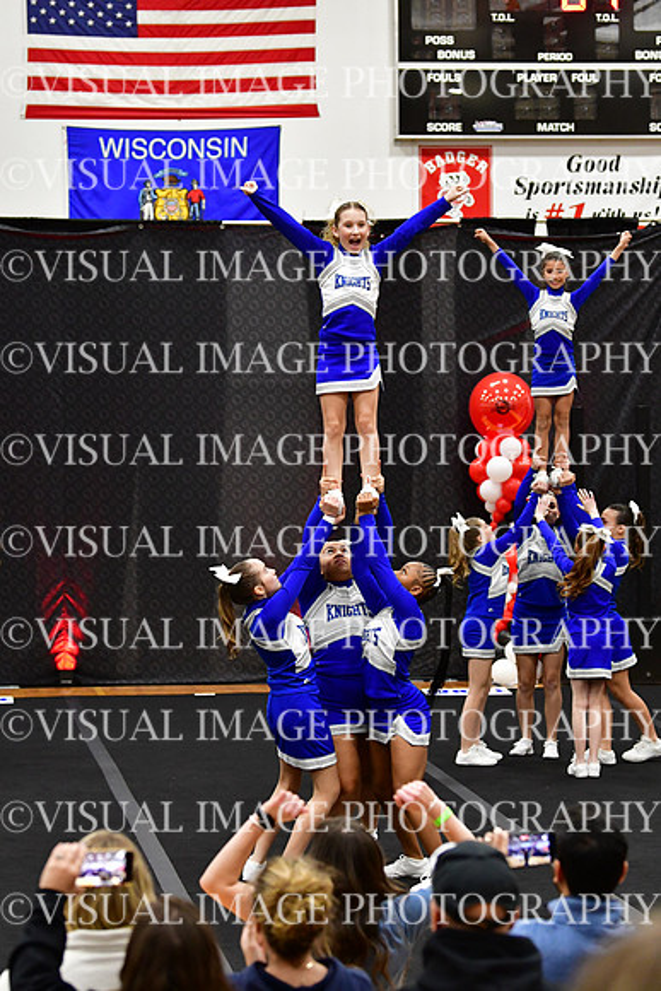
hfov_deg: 10.6
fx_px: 3550
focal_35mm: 129
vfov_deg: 15.9
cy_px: 496
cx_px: 330
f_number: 3.5
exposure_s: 1/500
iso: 4000
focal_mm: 86
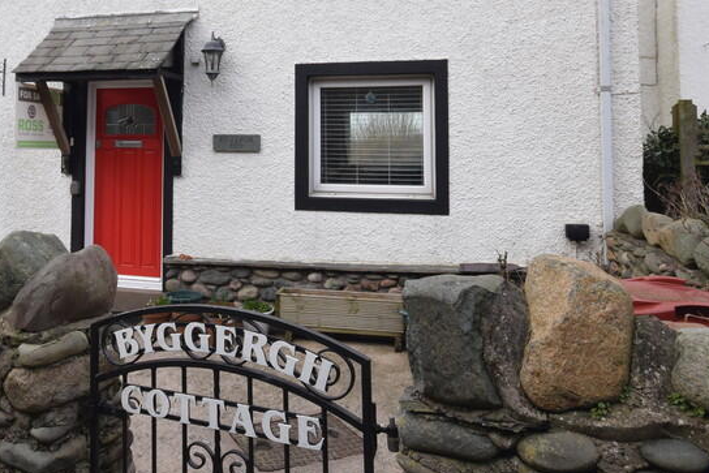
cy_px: 111
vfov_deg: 39.4
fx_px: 640
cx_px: 242
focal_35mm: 32
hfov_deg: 56.9
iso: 280
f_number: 8
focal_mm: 11.5
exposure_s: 1/250
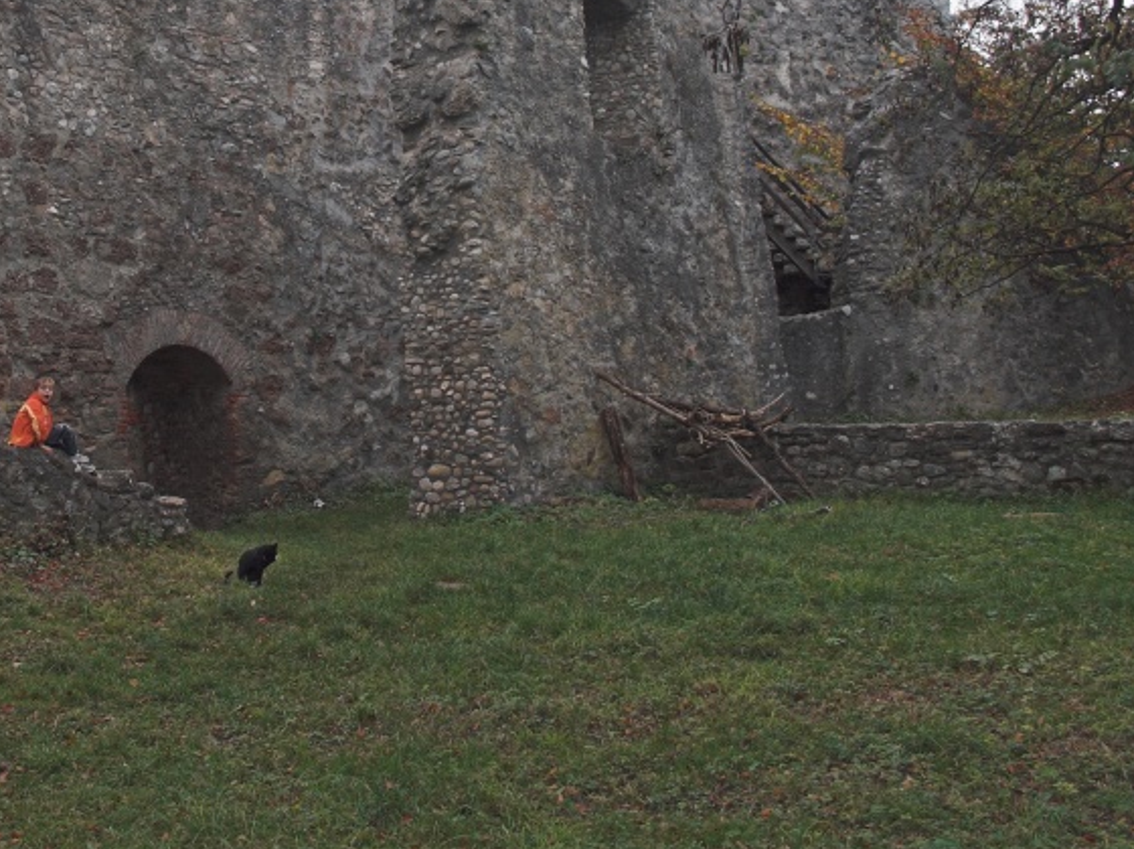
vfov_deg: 28.5
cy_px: 184
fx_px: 1637
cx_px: 296
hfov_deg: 37.4
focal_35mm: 50
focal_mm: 7.2
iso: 100
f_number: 3.2
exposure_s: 1/80
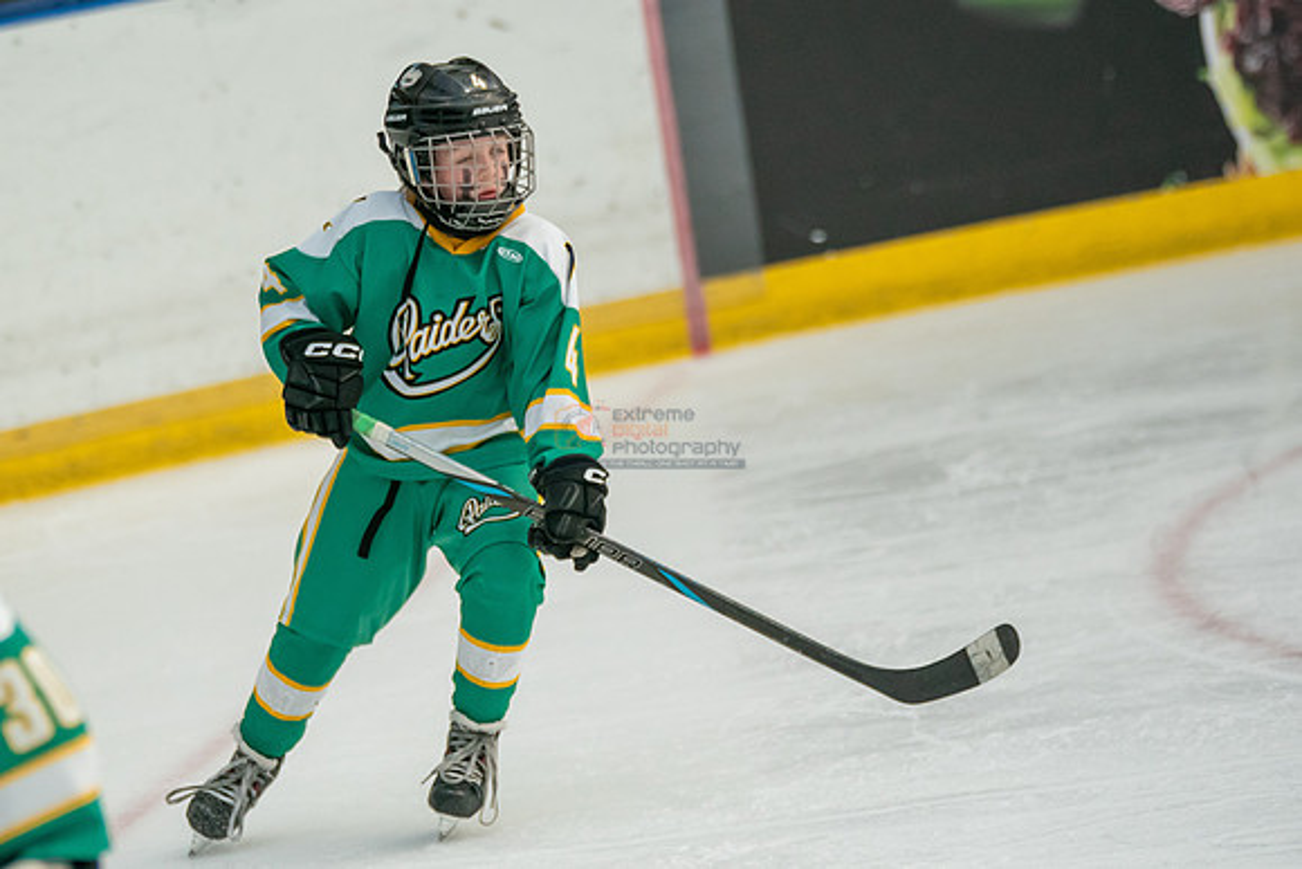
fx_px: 10485
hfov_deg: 7.1
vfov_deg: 4.7
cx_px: 403
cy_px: 512
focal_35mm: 290
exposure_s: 1/3200
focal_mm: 197
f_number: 3.2
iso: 2500
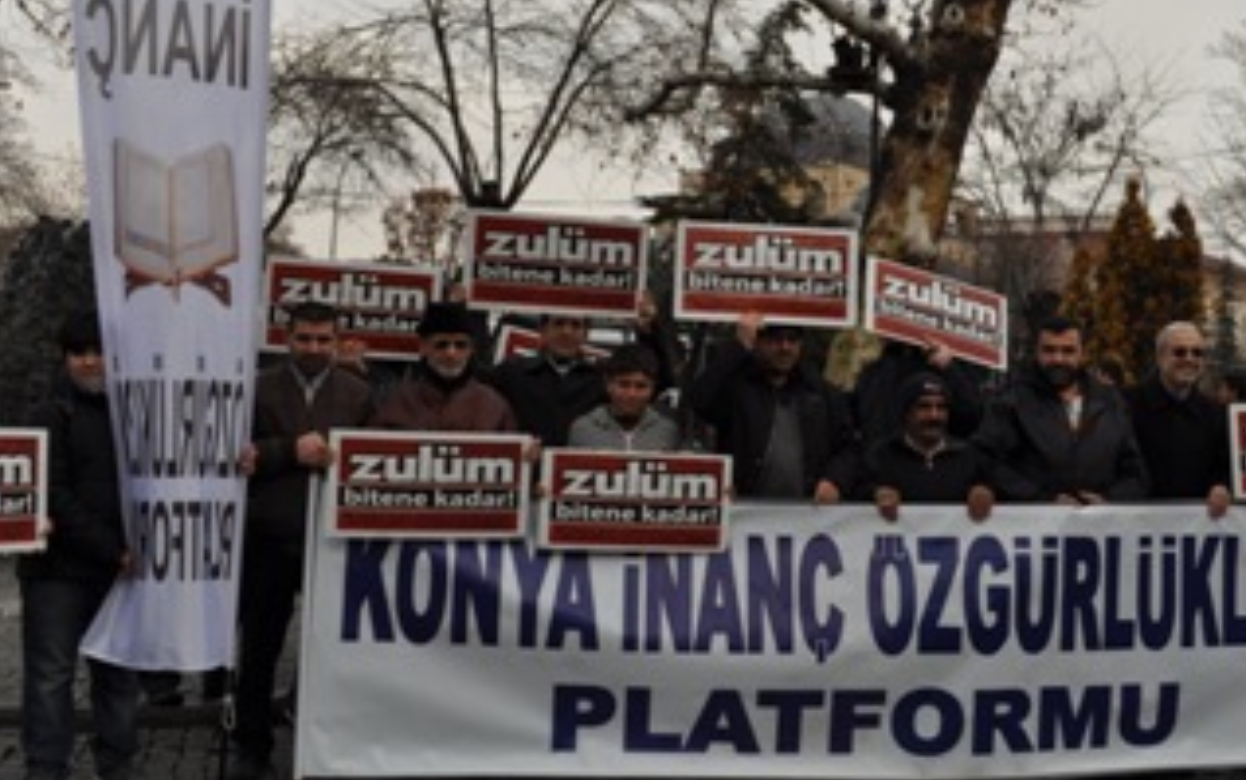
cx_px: 795
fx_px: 1461
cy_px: 314
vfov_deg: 29.8
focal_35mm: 43
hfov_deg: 45.7
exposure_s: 1/320
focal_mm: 20
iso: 200
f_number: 9
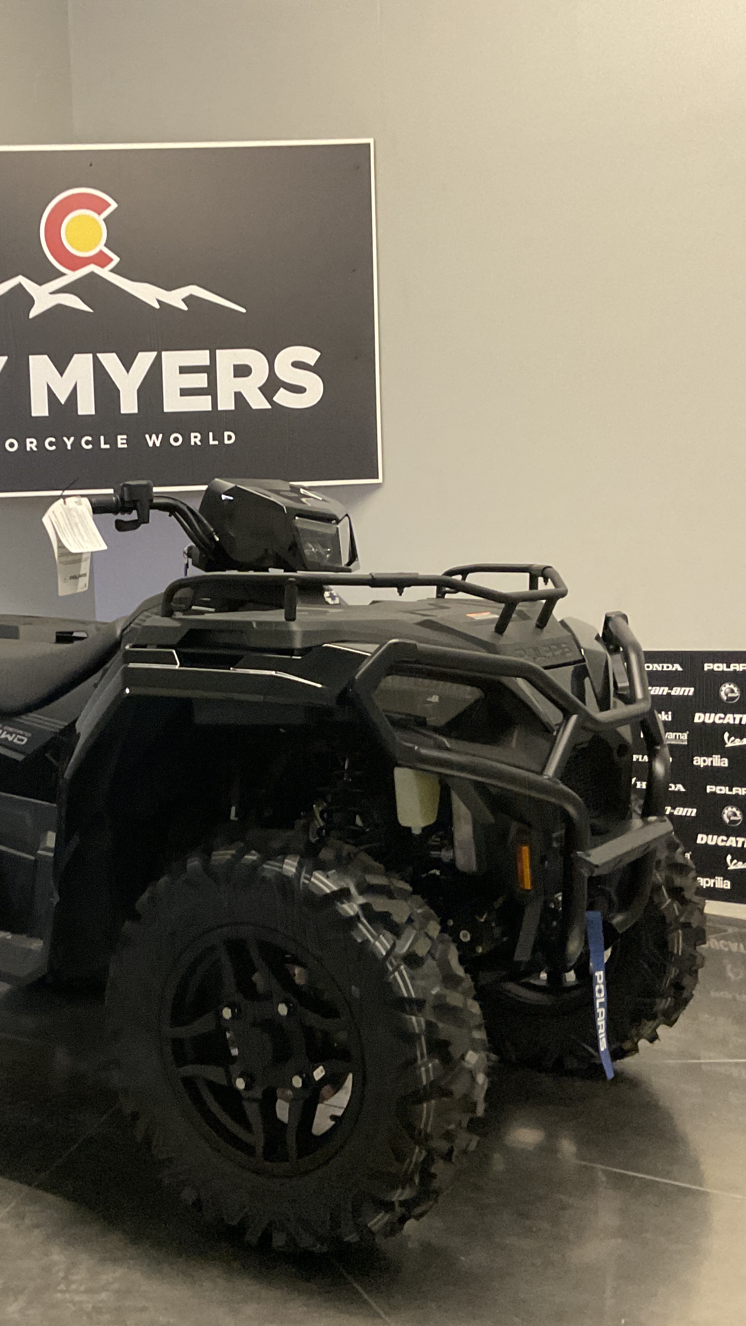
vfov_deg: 47.4
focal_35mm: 43
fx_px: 1513
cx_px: 130
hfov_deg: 27.1
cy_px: 666
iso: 250
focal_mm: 3
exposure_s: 1/60
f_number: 1.8
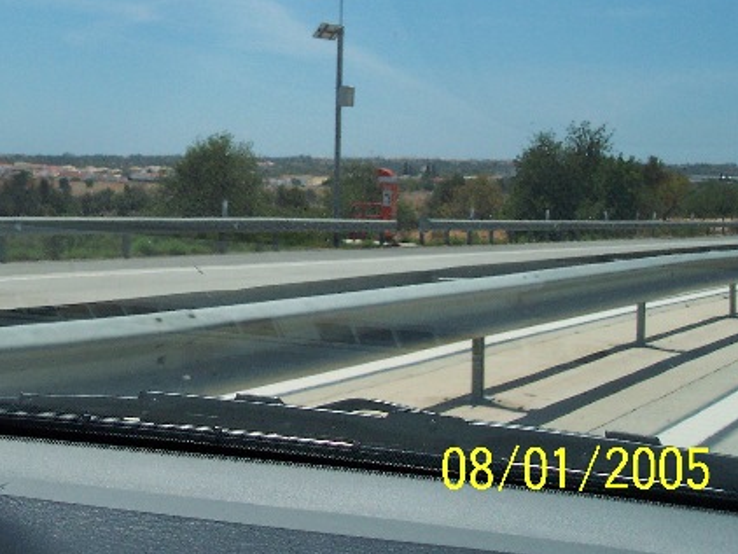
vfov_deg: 20.1
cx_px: 82
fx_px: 1536
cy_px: 75
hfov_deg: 26.2
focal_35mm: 72
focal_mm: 8
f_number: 4.8
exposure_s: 1/1000
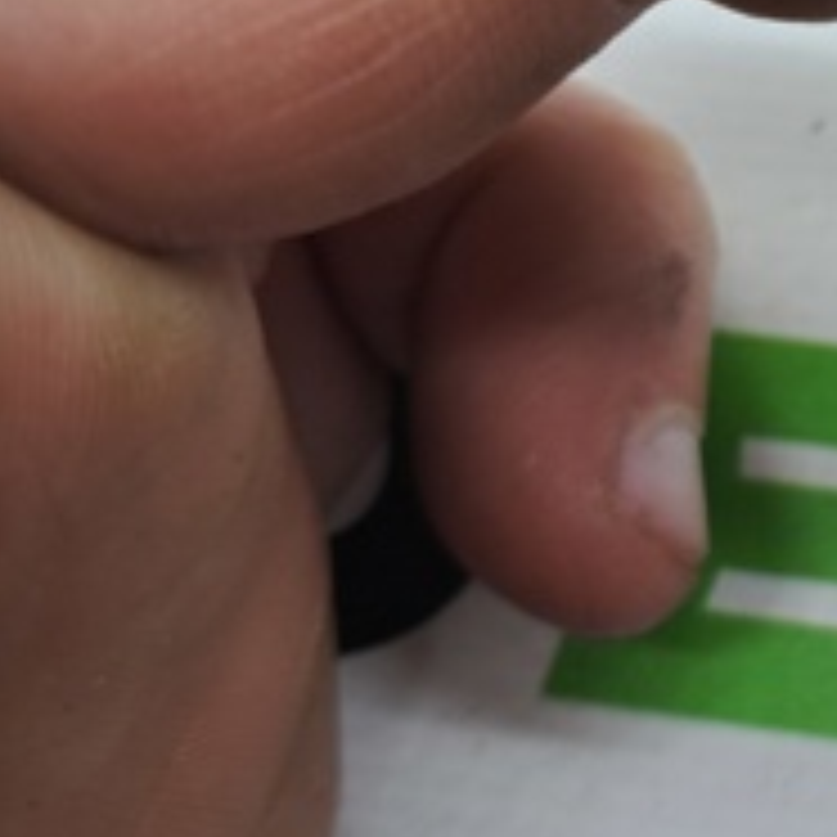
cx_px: 1215
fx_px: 2243
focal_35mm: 82
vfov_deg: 20.9
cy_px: 151
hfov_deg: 18.9
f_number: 1.8
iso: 50
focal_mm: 4
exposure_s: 1/50
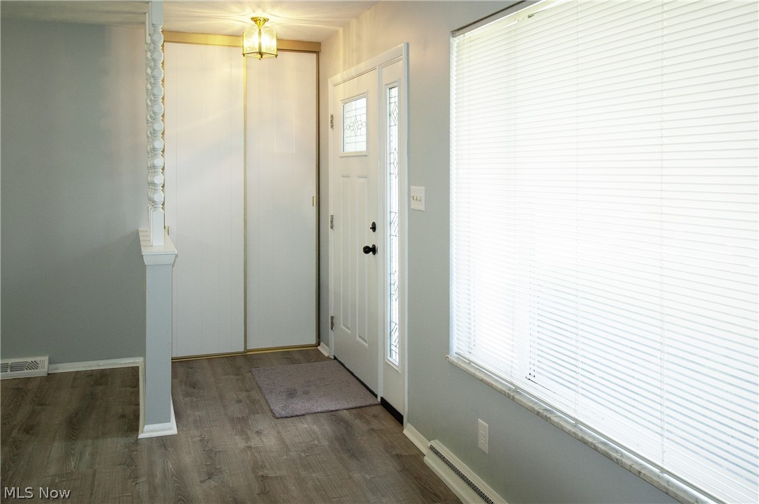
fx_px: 632
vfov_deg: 43.5
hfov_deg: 62.0
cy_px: 252
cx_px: 380
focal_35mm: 30
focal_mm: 20
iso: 400
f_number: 3.5
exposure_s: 1/160
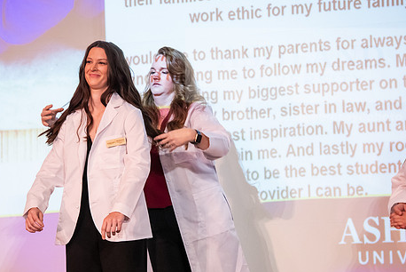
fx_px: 2144
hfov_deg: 10.8
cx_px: 159
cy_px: 136
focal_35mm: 190
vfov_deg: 7.2
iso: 4000
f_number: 3.2
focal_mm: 150
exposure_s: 1/200
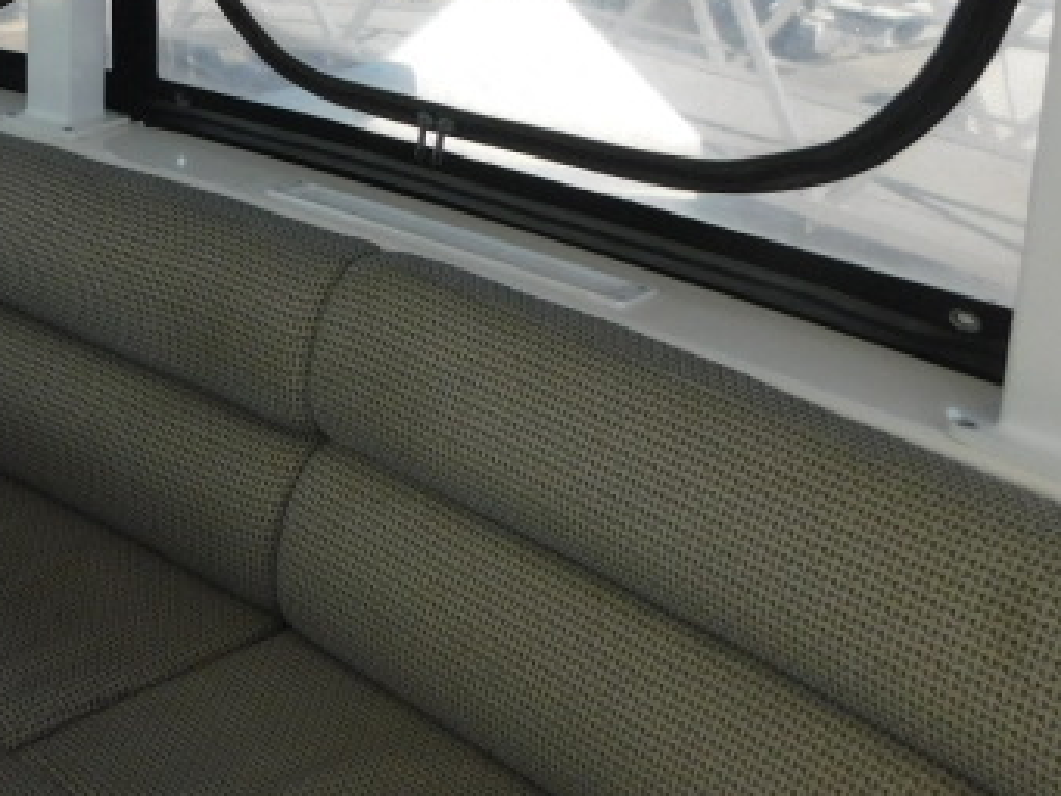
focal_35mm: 54
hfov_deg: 31.0
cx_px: -146
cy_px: -9
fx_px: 1656
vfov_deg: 25.6
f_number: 3
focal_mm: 4
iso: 125
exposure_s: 1/800
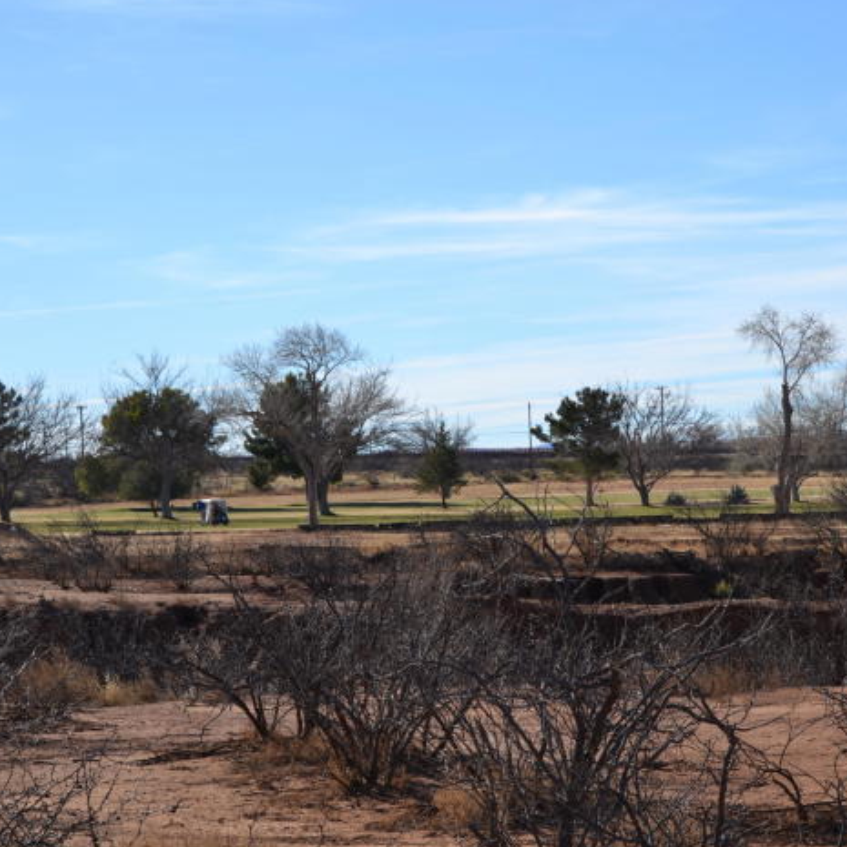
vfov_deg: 16.0
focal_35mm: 109
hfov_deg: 16.0
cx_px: 423
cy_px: 412
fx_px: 3008
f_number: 9
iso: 100
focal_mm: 55
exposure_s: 1/200
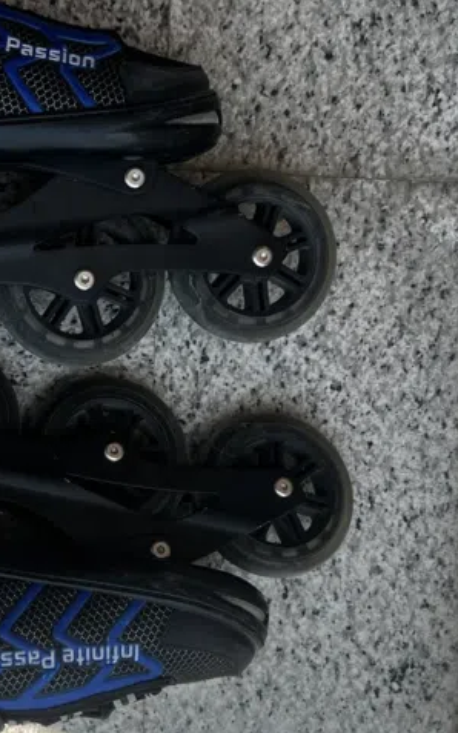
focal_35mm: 37
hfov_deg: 32.7
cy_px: 367
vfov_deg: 52.8
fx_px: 739
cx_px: 48
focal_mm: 5.7
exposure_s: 1/3704
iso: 50
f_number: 1.5
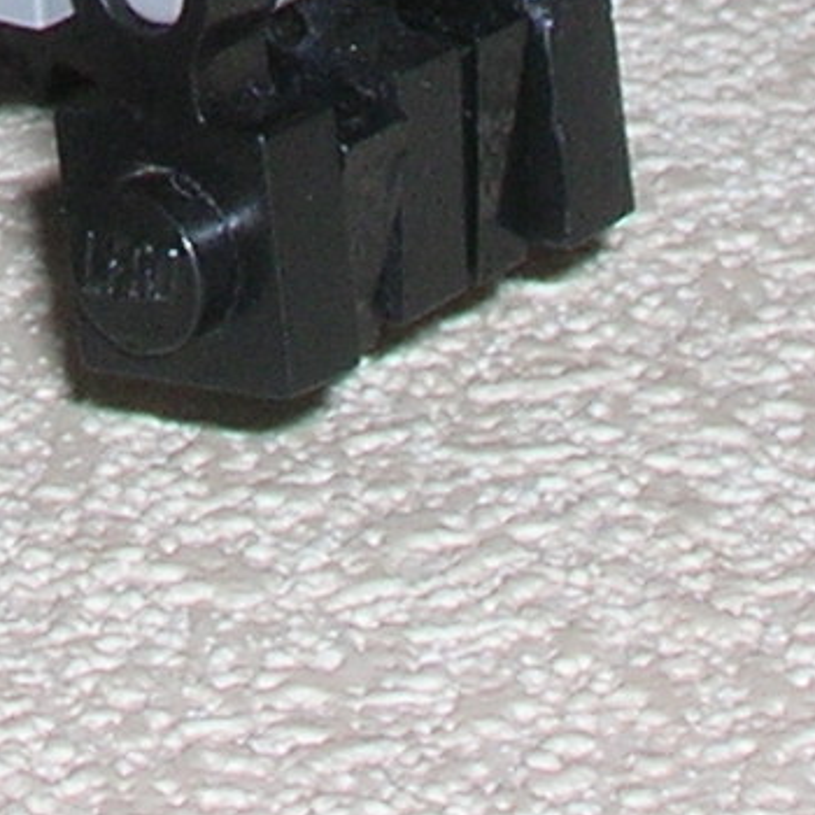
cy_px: -1306
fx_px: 8018
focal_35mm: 301
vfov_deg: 5.6
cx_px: -191
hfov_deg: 5.8
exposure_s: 1/60.1
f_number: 5.4
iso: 50
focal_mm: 7.7
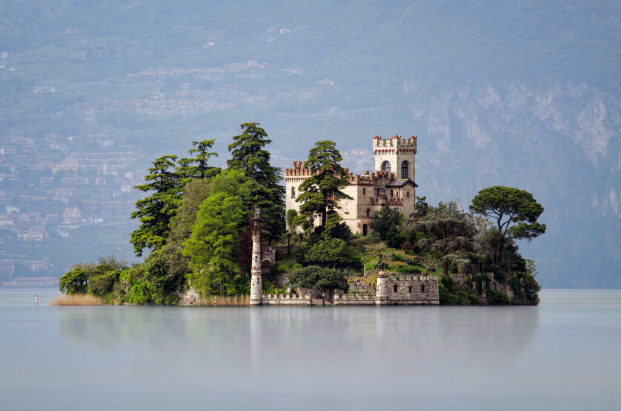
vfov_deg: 3.8
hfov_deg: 5.7
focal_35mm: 360
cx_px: 310
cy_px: 206
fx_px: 6196
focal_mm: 240
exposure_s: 30
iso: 100
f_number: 14
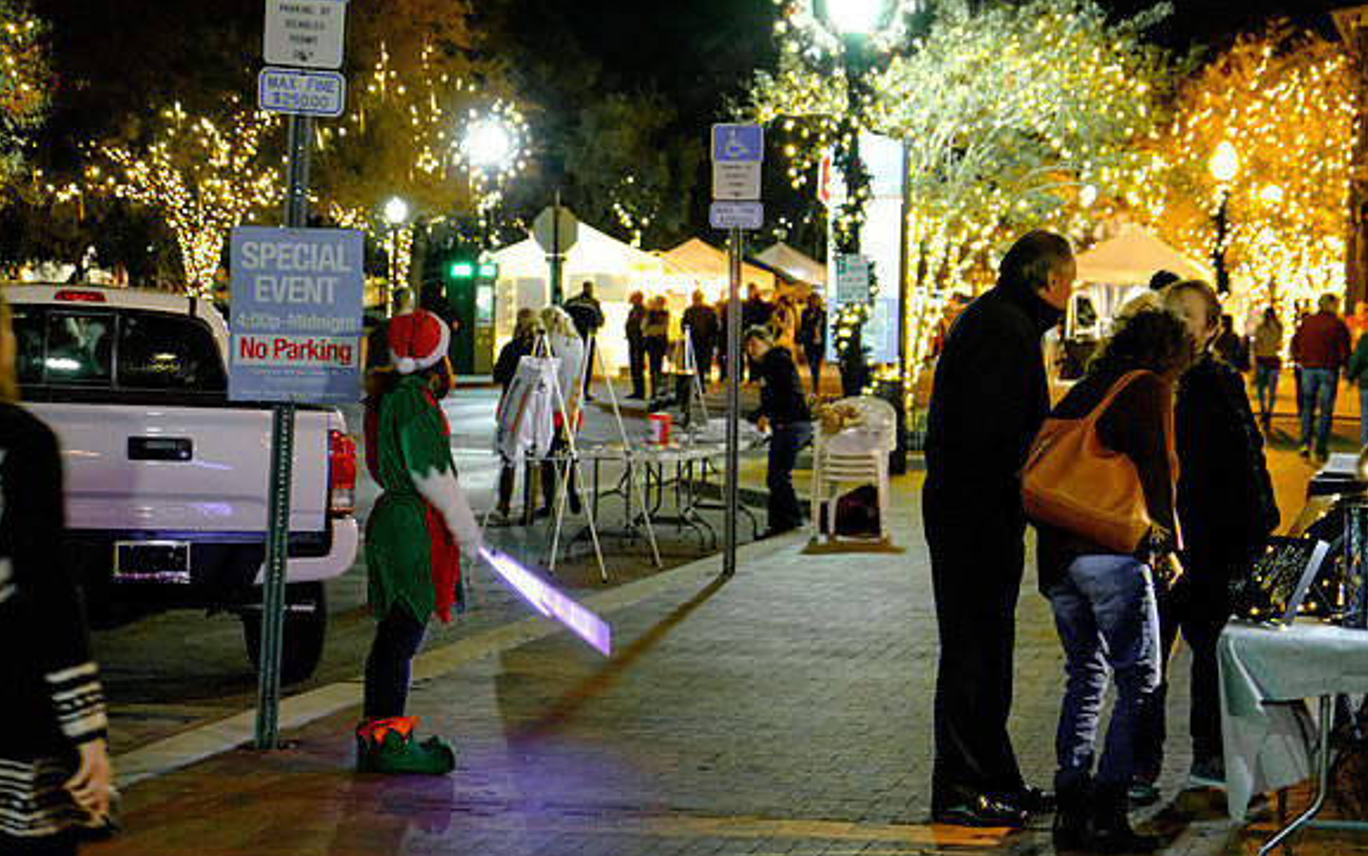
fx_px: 3170
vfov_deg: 15.4
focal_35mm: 85
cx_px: 683
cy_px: 435
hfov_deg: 24.4
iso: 4000
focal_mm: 55
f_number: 4
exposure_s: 1/30
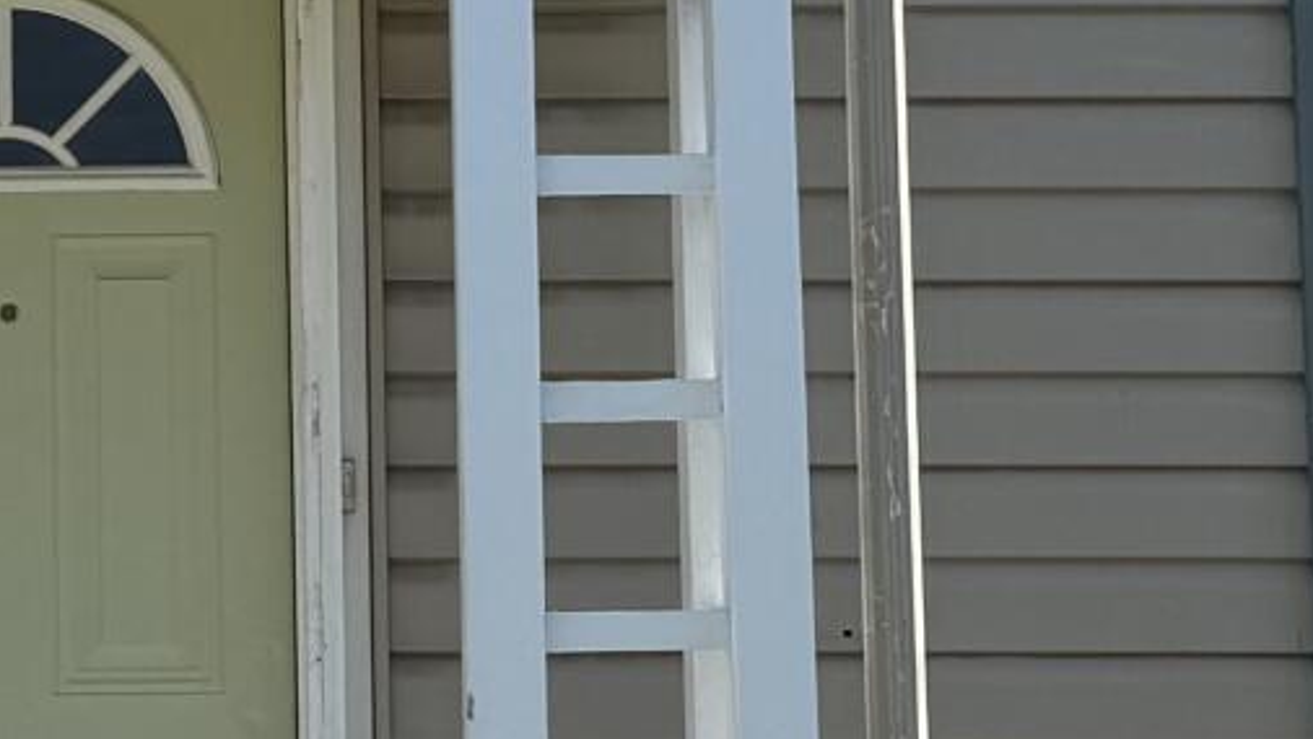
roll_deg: +0.2
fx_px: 5398
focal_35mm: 155
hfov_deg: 13.7
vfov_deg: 7.8
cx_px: 29
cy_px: -176
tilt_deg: +7.3
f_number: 1.78
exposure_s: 1/2174
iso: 80
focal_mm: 6.76
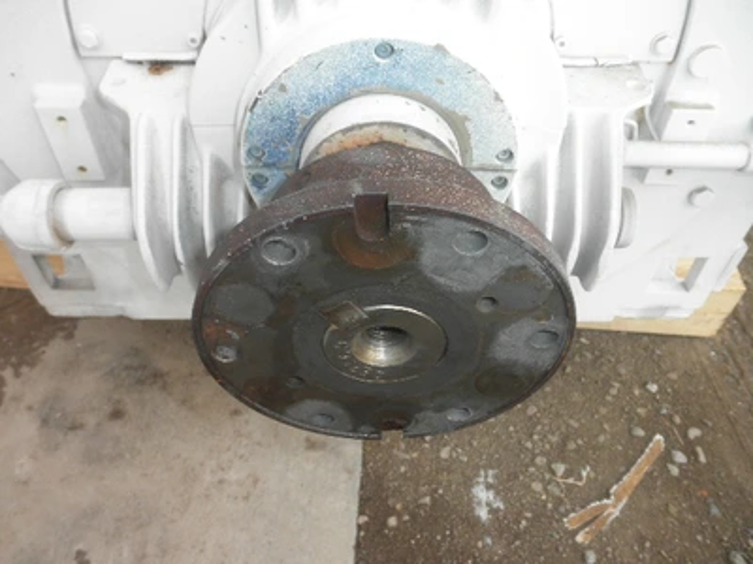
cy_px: 282
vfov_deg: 49.7
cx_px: 376
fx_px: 609
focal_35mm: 28
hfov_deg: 63.4
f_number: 3
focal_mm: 5
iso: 64
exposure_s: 1/400
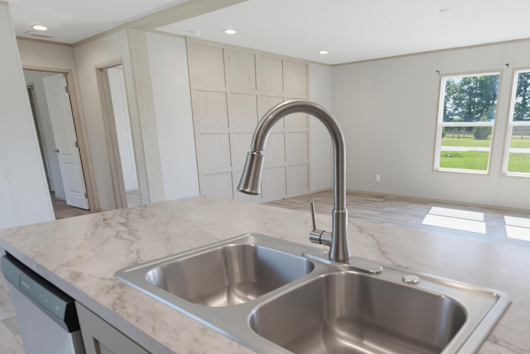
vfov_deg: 48.6
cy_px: 239
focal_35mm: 26
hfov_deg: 68.6
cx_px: 320
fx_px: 383
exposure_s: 1/20
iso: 400
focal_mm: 16
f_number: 8
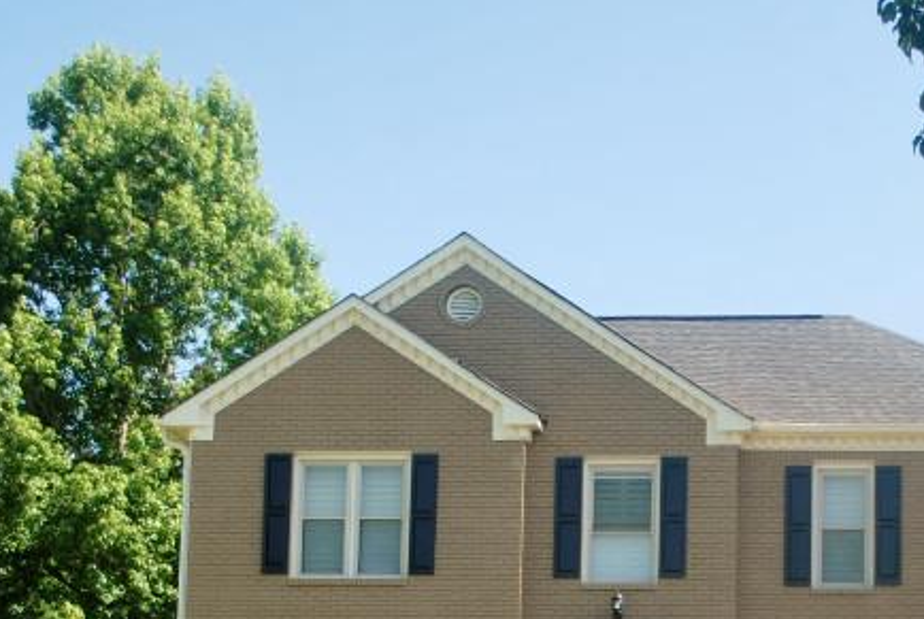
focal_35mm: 99
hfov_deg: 20.4
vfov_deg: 13.6
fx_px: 2545
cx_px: 707
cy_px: 686
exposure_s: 1/500
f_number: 4.5
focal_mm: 28
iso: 160
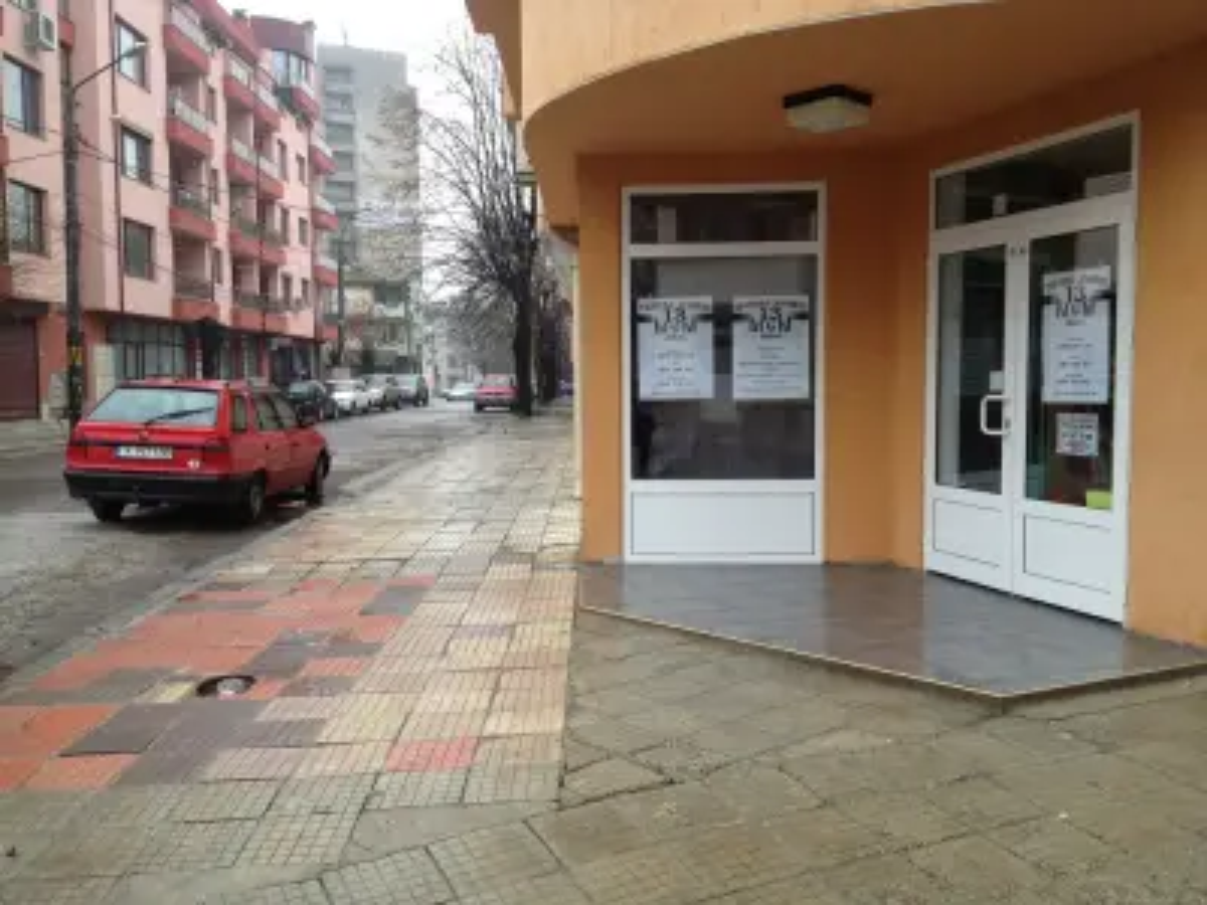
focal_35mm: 35
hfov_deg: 52.6
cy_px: 452
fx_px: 1220
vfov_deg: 40.7
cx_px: 604
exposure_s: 1/120
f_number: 2.4
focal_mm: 4.28
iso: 80
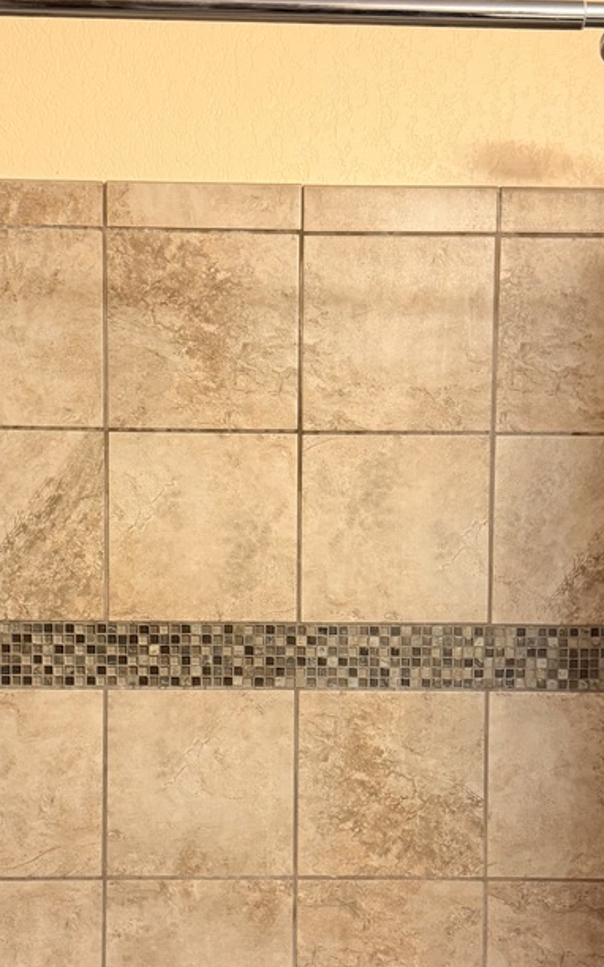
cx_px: 262
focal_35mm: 45
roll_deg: -0.9
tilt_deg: -2.5
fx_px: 1185
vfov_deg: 44.1
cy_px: 595
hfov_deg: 28.6
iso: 500
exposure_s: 1/60
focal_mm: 6.76
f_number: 1.78
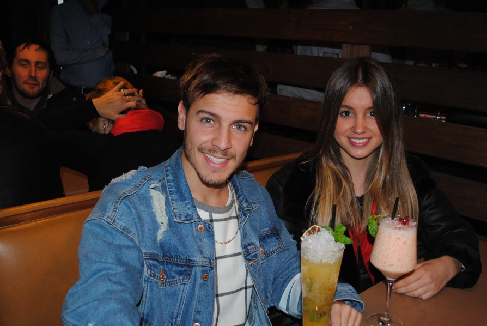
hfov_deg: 49.5
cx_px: 261
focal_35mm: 39
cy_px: 209
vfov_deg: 34.1
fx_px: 528
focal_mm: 20
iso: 200
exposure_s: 1/60
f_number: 3.8
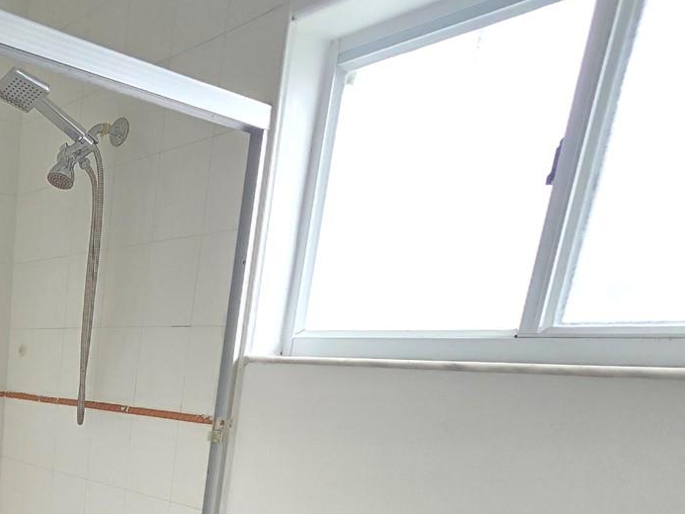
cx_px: -43
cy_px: 525
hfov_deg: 46.7
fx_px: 594
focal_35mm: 30
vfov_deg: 40.4
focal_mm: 2.2
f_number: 2.2
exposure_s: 1/60
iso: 640
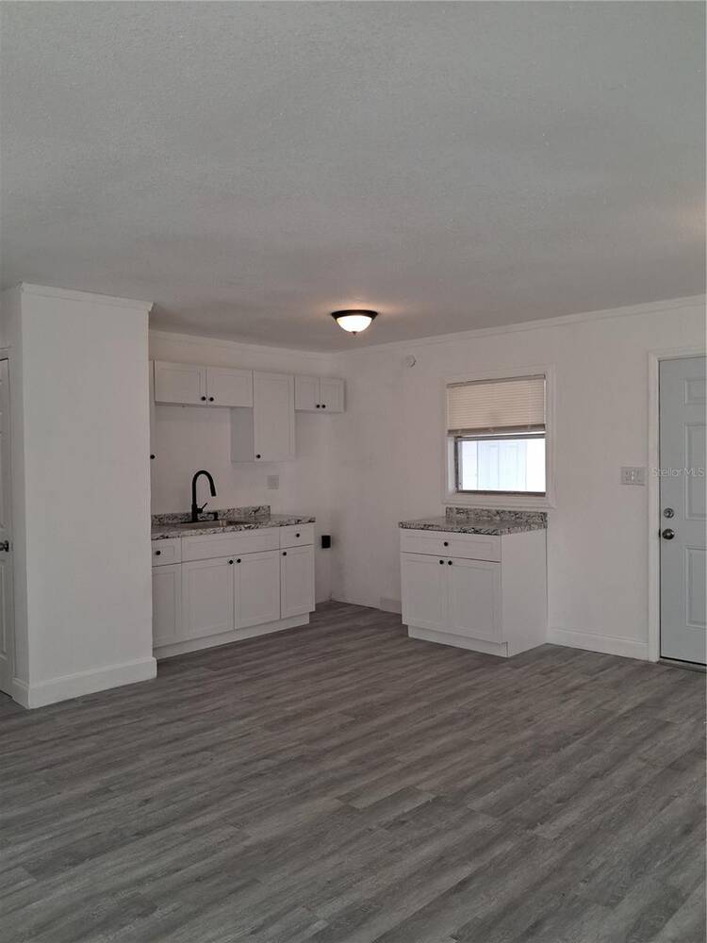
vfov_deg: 65.3
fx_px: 735
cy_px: 472
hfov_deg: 51.4
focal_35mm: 27
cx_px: 354
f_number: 1.8
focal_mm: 4
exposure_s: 1/100
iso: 160
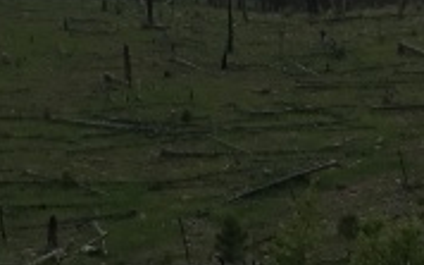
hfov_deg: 15.1
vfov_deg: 9.3
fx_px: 1594
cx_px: 281
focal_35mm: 138
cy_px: -107
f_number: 2.2
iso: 32
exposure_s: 1/120
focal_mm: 4.15
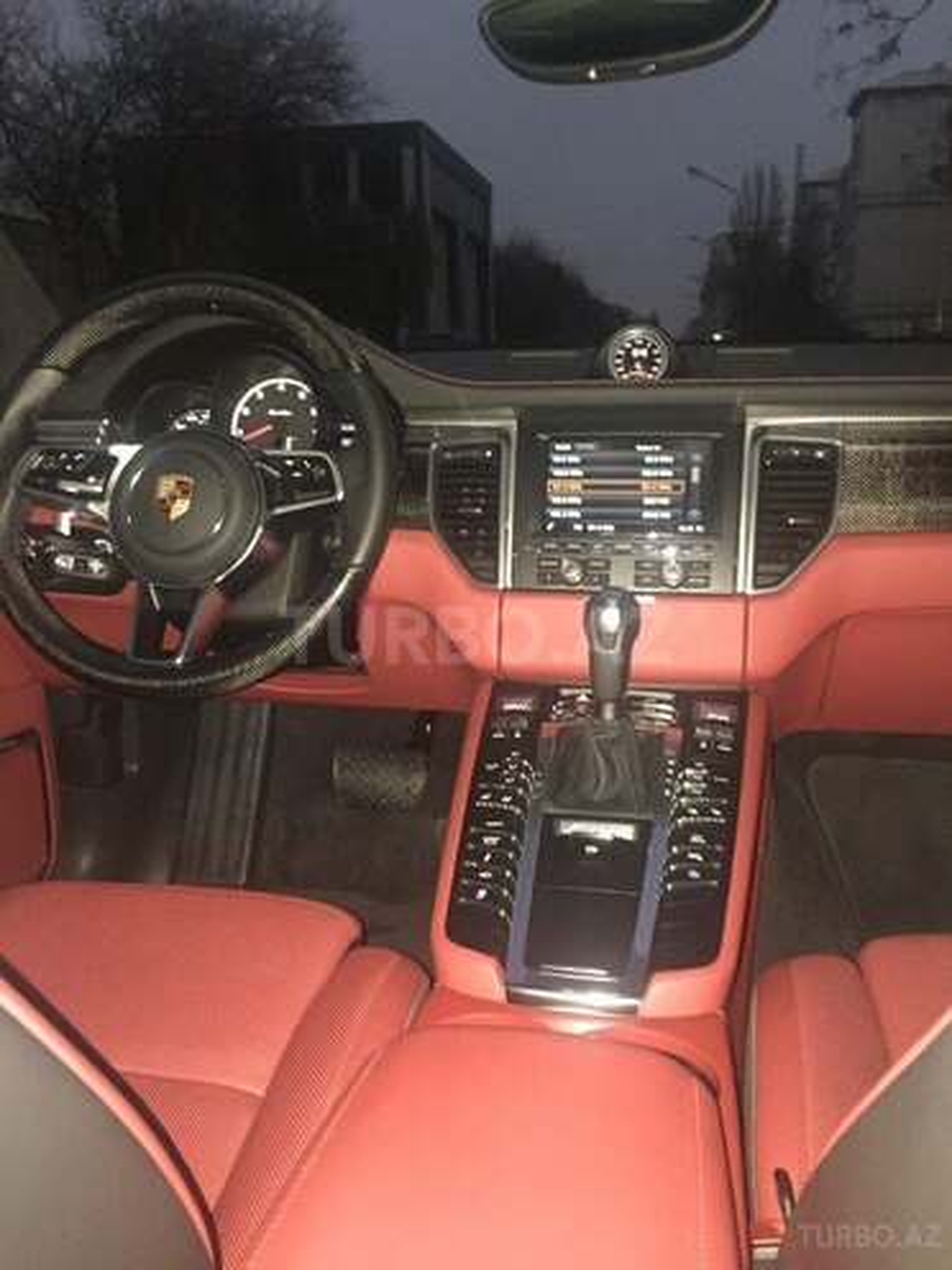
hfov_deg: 48.2
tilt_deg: -13.6
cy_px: 635
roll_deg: +1.3
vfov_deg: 61.7
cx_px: 476
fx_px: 1063
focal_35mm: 29
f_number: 2.2
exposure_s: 1/17
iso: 640
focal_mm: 4.15
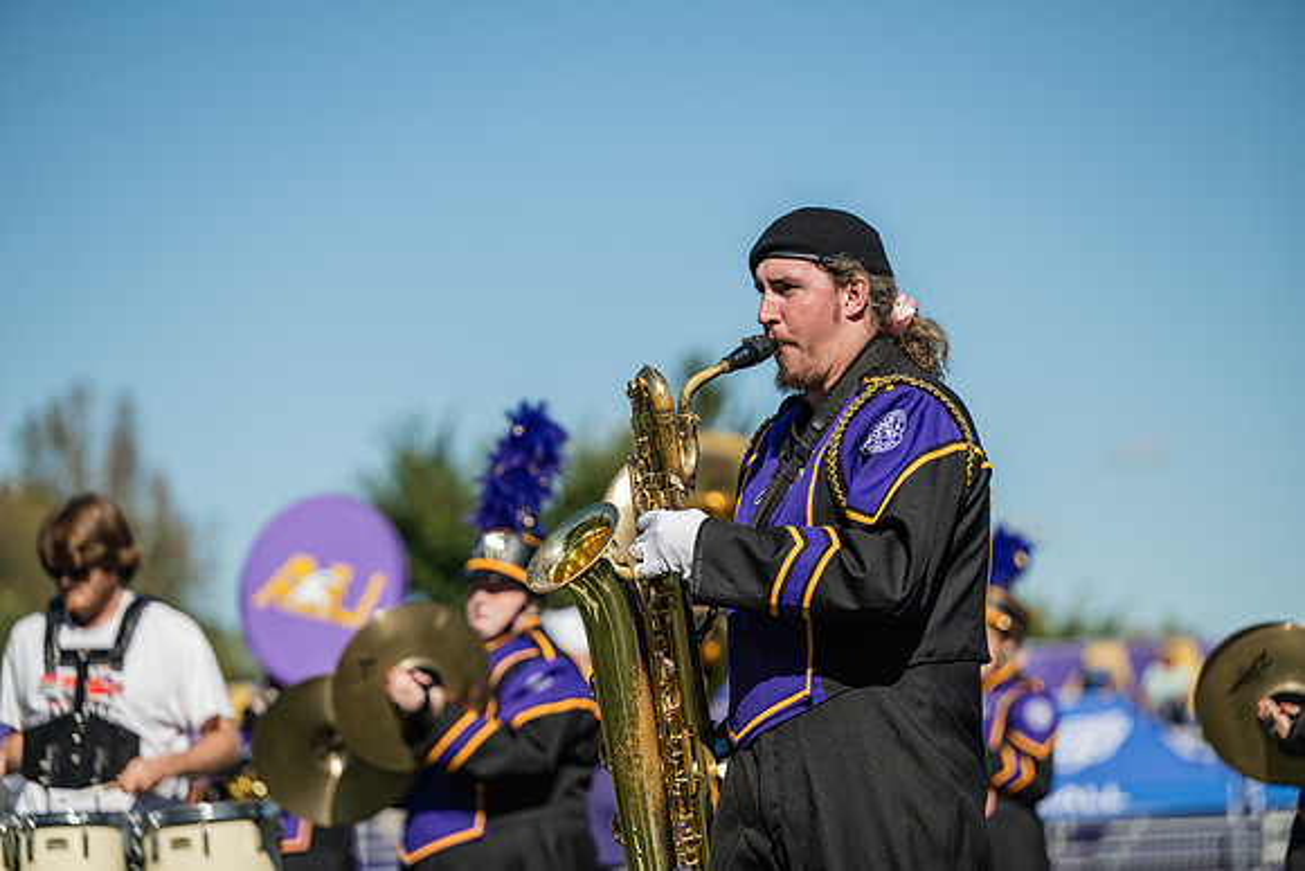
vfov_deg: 9.5
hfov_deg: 14.2
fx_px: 5257
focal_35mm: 145
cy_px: 436
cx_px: 652
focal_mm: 145
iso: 80
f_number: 3.2
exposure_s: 1/1600
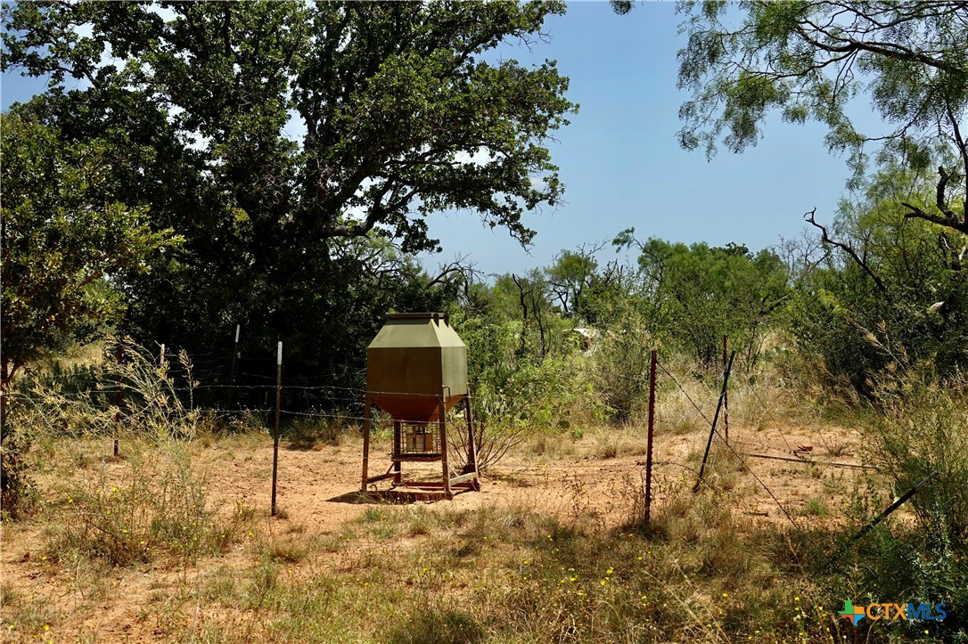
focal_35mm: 48
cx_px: 484
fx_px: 1290
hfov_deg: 41.1
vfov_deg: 28.0
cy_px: 322
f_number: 4
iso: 100
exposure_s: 1/640
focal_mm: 17.55
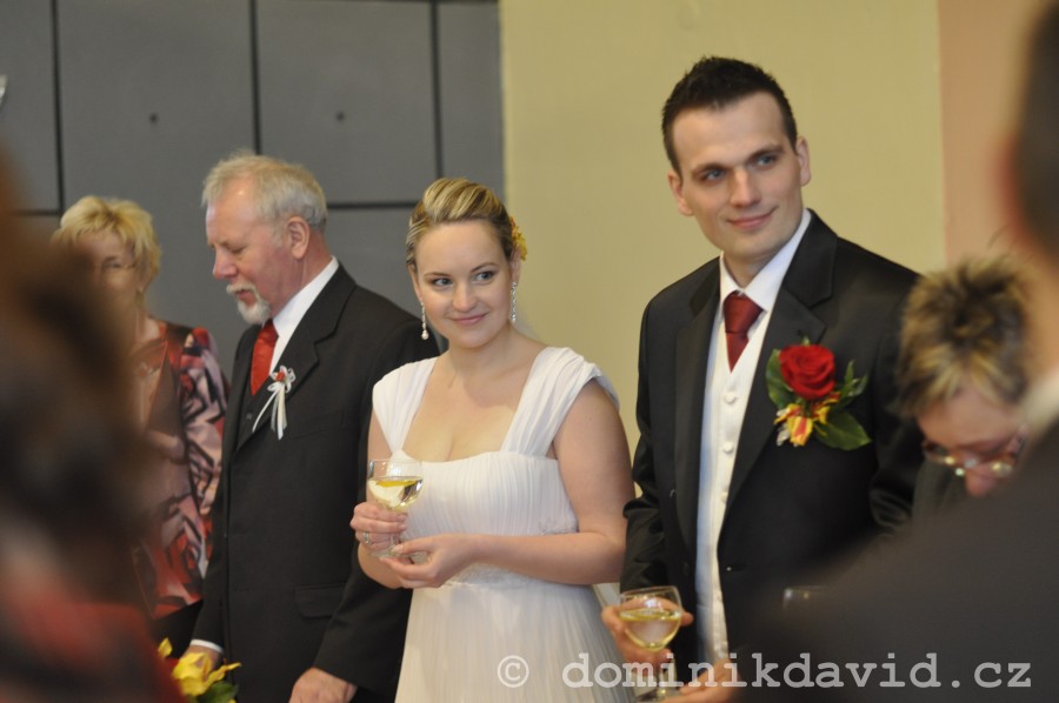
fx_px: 2204
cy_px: 352
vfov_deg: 18.1
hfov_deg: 27.0
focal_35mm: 75
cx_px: 530
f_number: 2.2
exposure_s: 1/40
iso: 800
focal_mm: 50
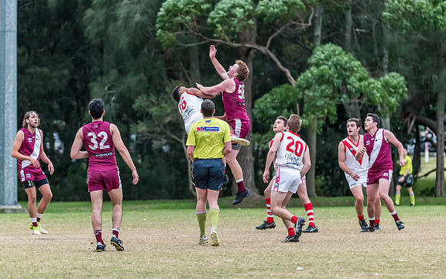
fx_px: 3306
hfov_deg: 7.7
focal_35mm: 272
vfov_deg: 4.8
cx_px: 219
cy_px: 144
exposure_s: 1/1250
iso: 1800
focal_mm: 260
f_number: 5.6
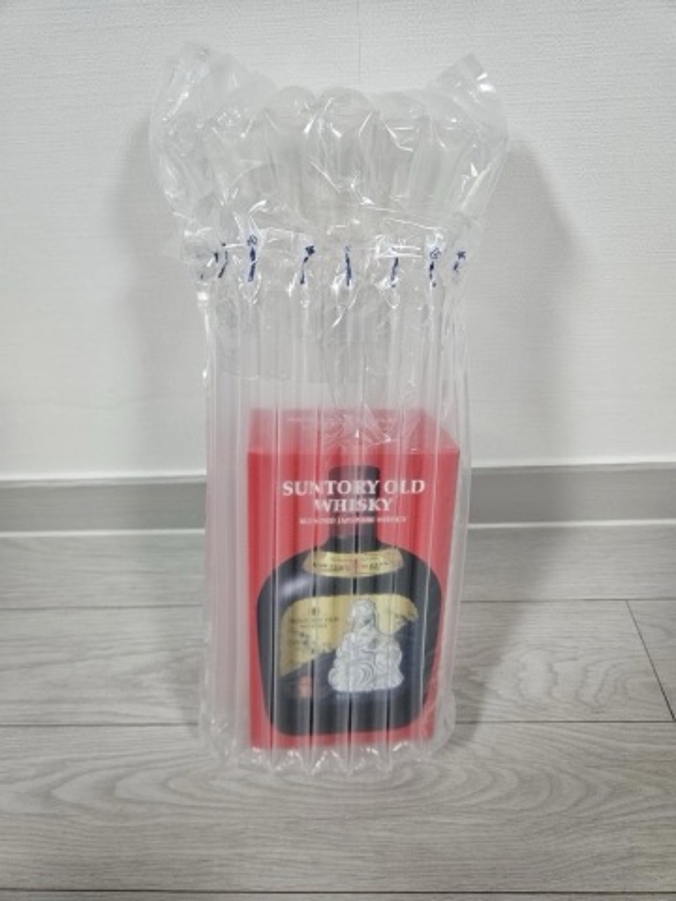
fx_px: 599
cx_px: 338
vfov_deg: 73.9
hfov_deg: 58.9
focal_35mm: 23
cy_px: 450
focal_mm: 5.4
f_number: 1.8
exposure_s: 1/120
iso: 320
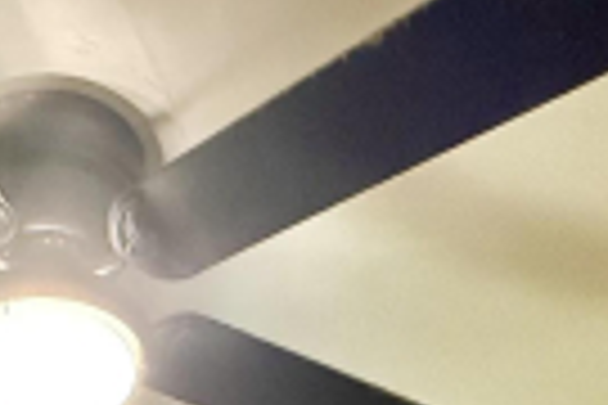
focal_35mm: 72
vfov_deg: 12.3
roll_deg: +1.3
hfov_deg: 27.2
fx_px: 1216
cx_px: 70
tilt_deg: -0.9
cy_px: 1112
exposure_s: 1/60
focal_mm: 2.22
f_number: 2.2
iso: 1000
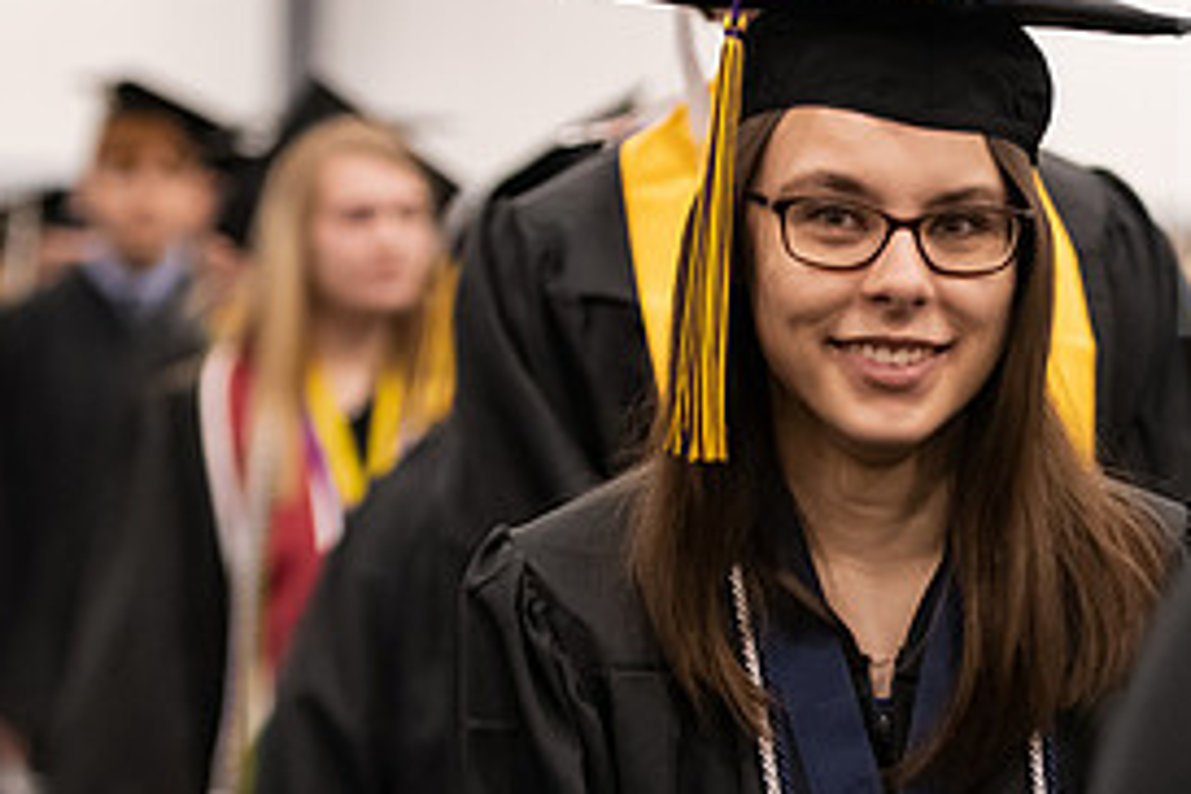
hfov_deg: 10.1
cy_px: 500
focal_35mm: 202
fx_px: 6682
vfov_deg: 6.8
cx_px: 1047
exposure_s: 1/200
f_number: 3.2
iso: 3200
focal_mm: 95
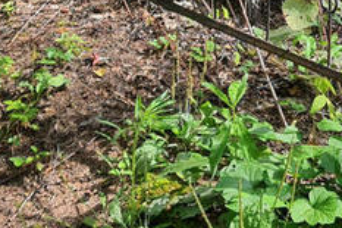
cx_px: 283
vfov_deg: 10.9
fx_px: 1130
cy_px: -149
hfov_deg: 17.1
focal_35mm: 119
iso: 50
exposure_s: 1/560
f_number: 1.7
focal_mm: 4.32
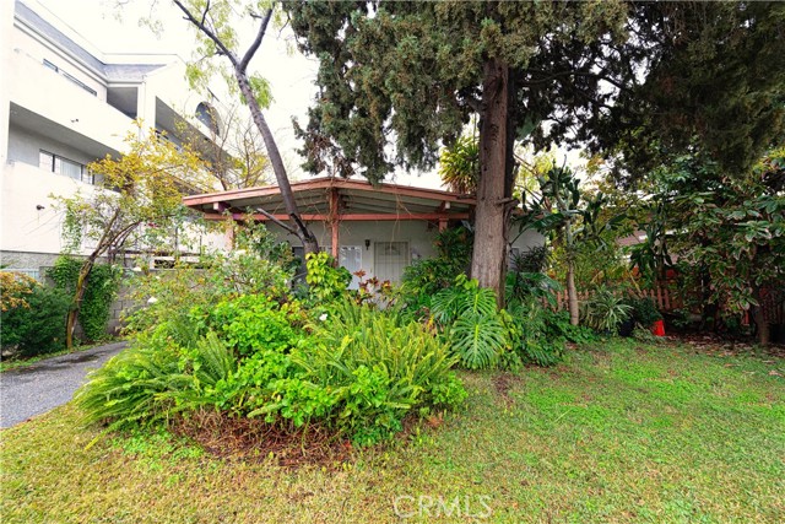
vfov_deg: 81.2
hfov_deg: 104.2
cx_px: 392
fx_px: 305
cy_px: 262
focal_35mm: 14
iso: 400
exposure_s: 1/160
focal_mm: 14
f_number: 4
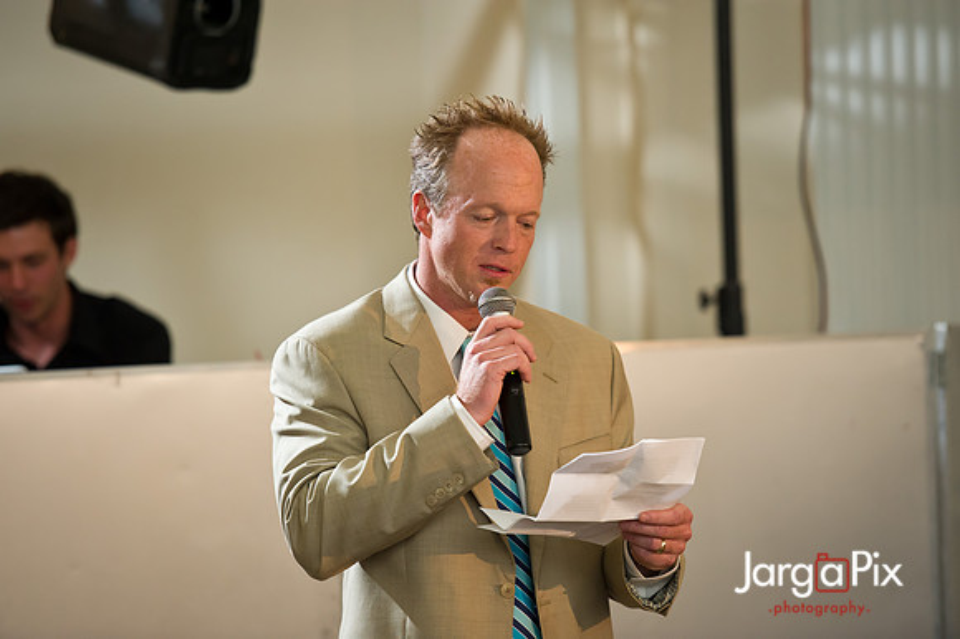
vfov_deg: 8.1
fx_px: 4531
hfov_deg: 12.1
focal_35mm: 170
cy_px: 320
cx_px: 480
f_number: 3.2
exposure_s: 1/125
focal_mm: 170
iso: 1600
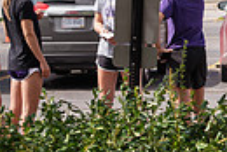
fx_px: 2254
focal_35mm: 357
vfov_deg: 3.9
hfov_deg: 5.7
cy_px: 39
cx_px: 316
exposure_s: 1/500
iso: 125
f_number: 5
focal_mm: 80
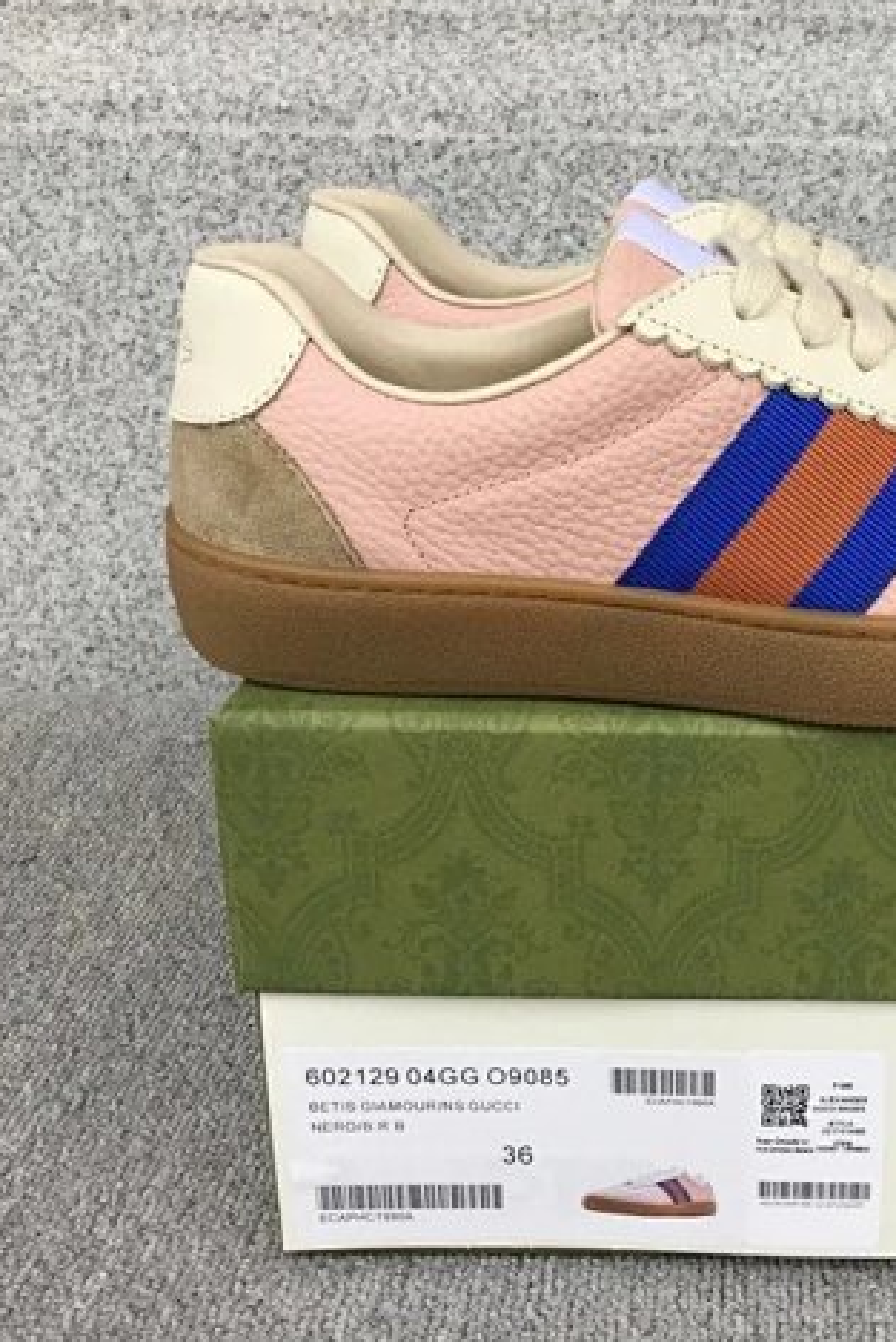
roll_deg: -0.6
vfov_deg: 44.5
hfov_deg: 29.7
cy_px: 678
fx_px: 1641
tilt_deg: -20.9
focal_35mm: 44
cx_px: 741
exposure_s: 1/100
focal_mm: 3.3
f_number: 2.4
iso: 50
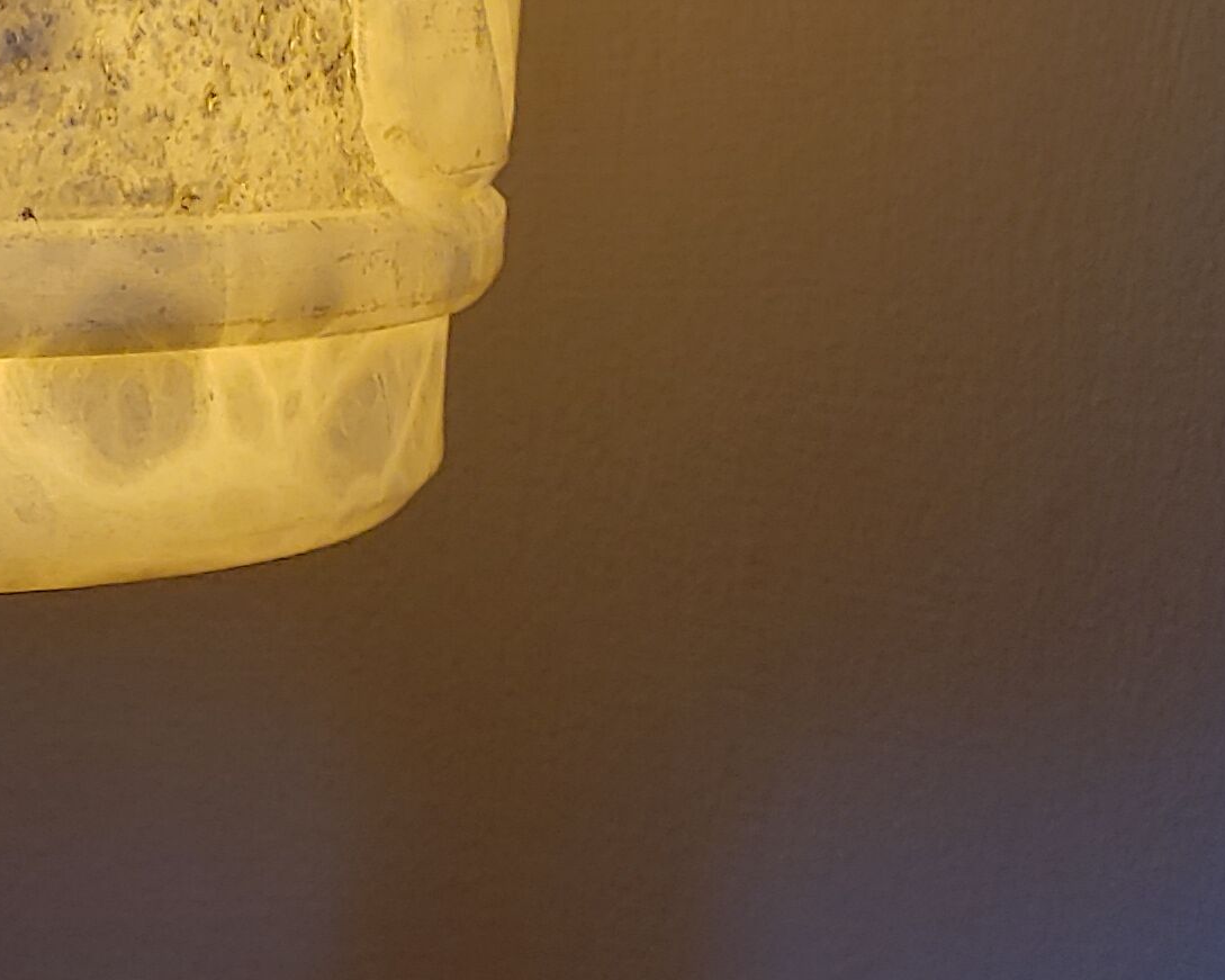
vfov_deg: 16.3
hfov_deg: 19.2
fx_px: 3408
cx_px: -272
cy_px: 593
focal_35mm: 94
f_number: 2.4
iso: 100
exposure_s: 1/100
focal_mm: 4.3
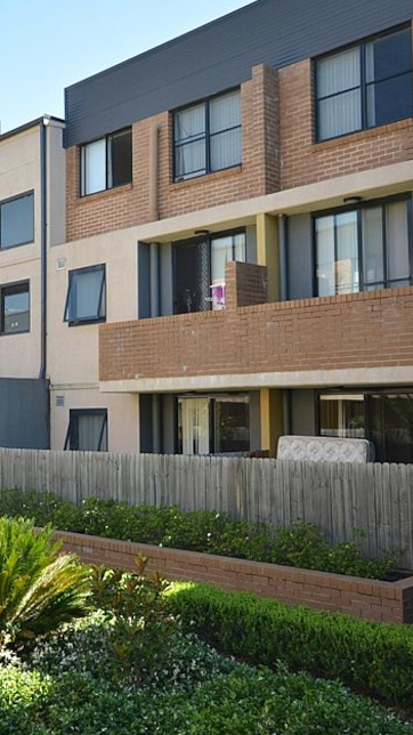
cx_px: 130
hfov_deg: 45.1
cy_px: 359
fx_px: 487
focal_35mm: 25
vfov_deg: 74.0
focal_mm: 10
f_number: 4
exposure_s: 1/60
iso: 220
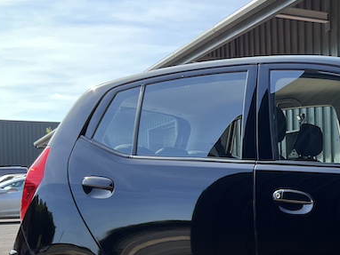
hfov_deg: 26.2
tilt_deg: -5.0
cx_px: 379
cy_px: 205
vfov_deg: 21.4
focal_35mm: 68
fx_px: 668
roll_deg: +2.2
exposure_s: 1/1000
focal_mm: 5.7
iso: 50
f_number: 1.5
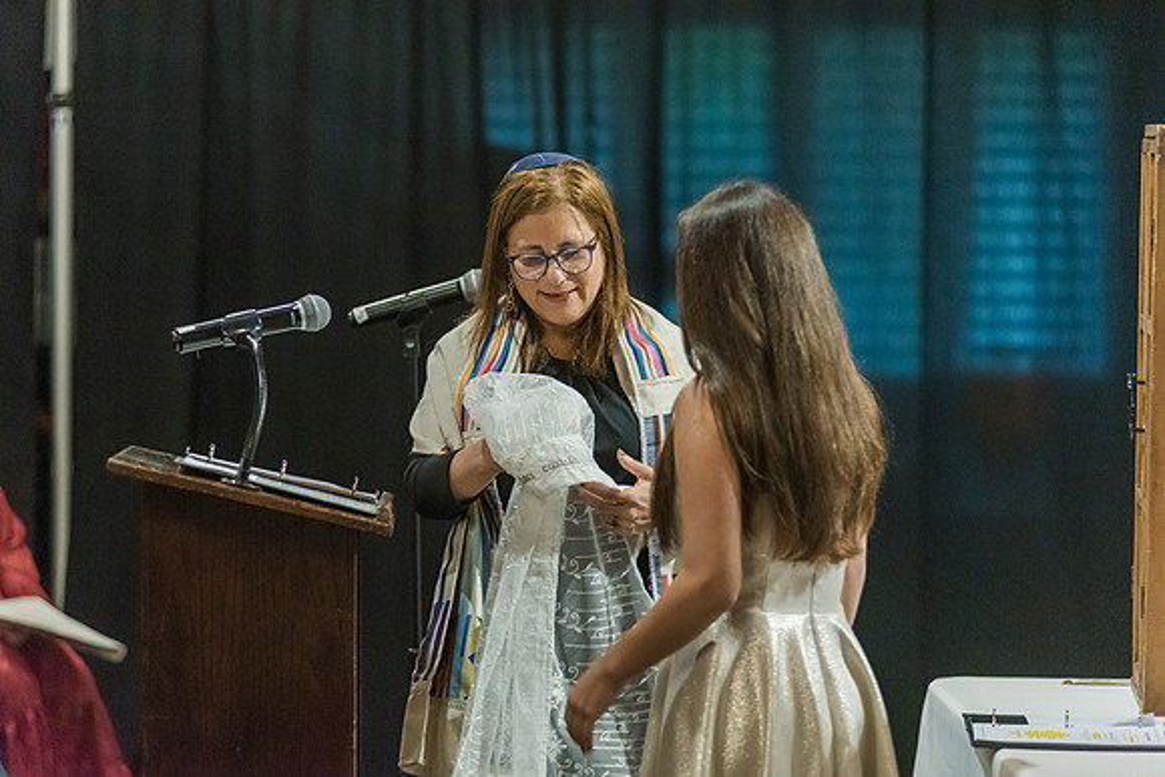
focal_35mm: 155
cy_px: 388
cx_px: 582
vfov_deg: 8.9
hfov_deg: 13.2
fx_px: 5017
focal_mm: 155
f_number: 2.8
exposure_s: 1/160
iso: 5000
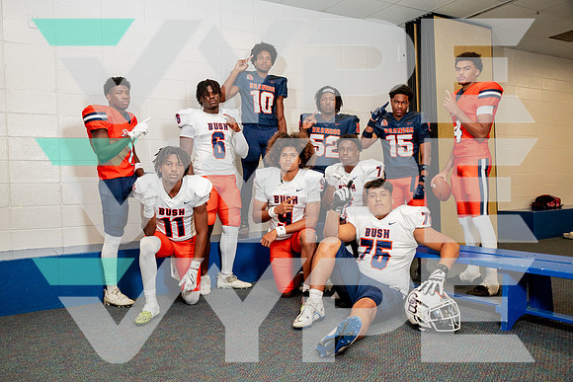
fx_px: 509
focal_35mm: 32
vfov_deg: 41.1
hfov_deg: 58.7
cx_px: 286
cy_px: 191
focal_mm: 32
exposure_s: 1/160
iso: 500
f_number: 6.3
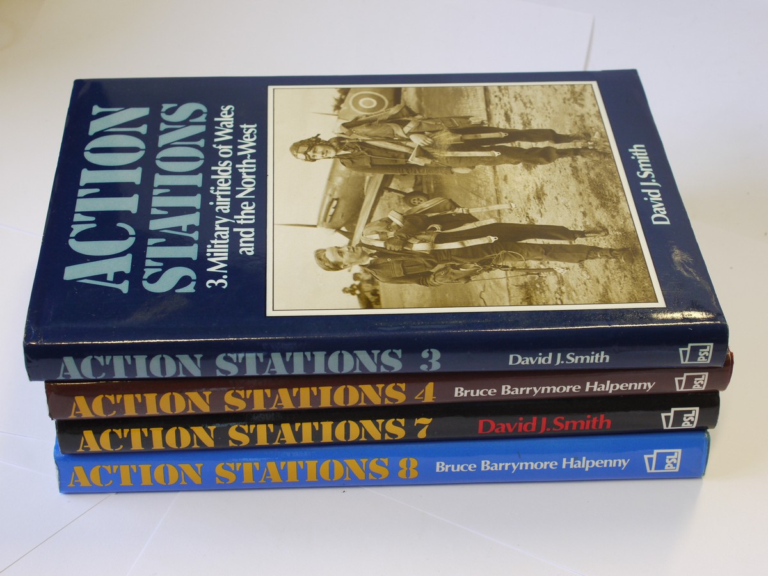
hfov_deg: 32.2
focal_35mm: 60
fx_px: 1331
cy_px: 288
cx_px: 384
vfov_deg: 24.4
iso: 400
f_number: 7.1
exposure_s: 1/30
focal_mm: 30
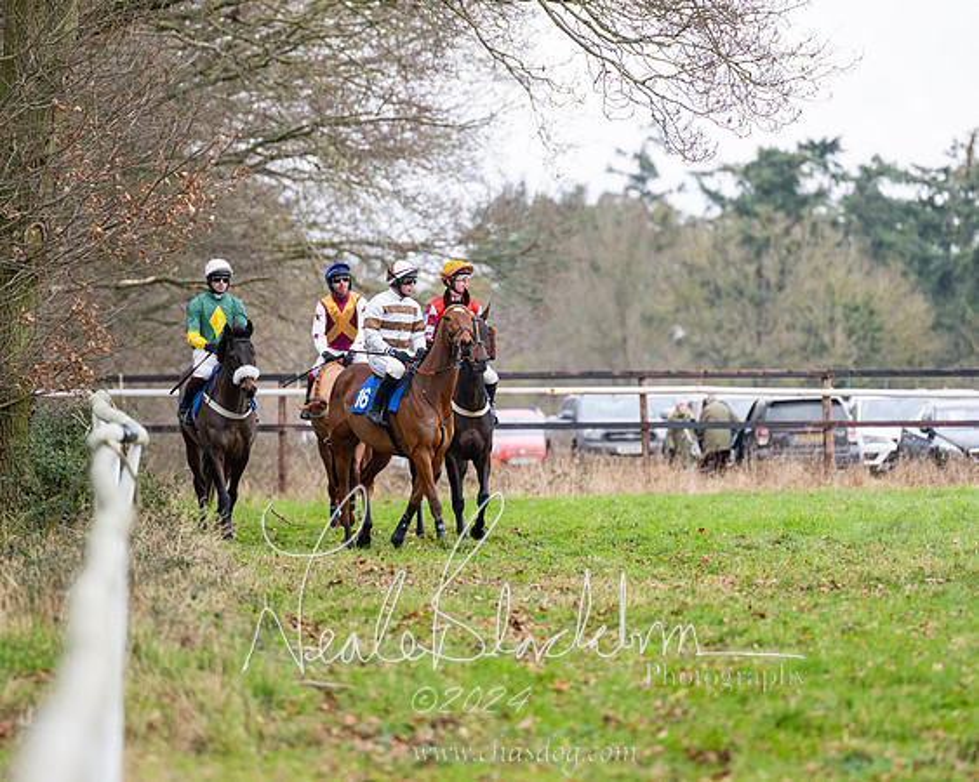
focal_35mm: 333
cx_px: 428
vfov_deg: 4.6
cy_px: 379
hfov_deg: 5.8
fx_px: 9647
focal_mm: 280
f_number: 4
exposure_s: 1/500
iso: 640
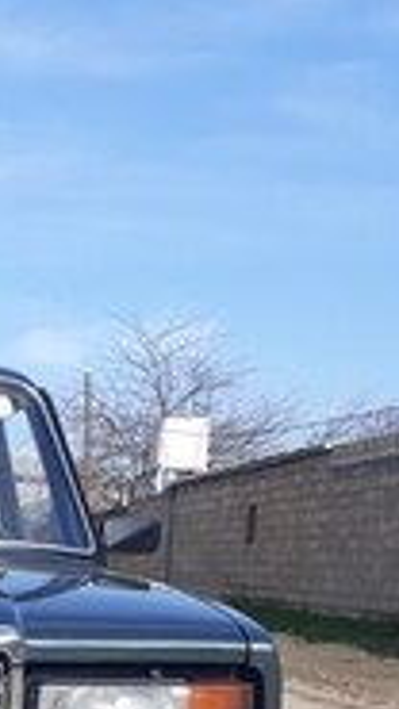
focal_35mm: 79
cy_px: 824
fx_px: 1487
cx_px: -223
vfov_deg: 24.6
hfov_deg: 14.2
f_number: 1.9
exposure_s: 1/1220
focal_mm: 3.6
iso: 40
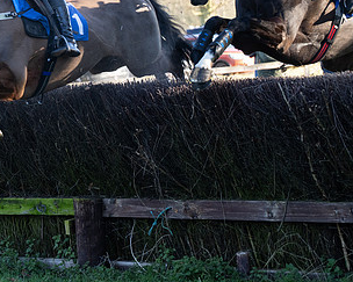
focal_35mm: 170
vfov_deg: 9.1
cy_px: 94
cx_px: -88
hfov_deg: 11.1
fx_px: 1775
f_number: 2.8
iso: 800
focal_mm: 70
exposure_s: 1/1250
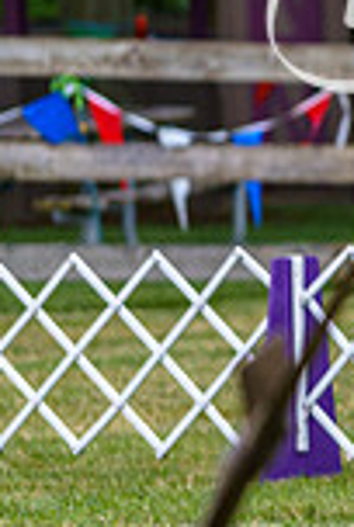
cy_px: 154
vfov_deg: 3.9
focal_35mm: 529
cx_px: 770
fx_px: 7767
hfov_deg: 2.6
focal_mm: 139
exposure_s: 1/500
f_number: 4
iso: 200
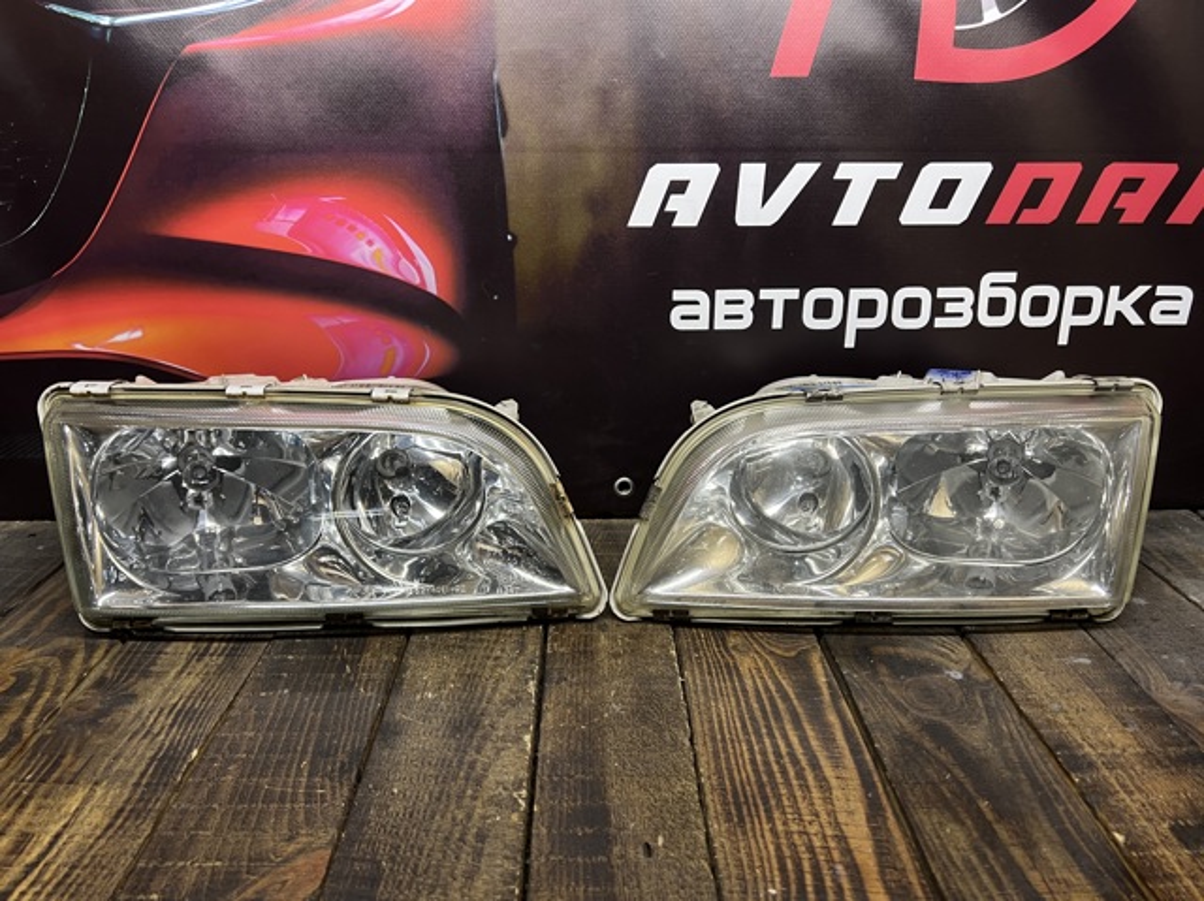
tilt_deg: -19.1
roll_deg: +0.3
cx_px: 602
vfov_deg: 53.0
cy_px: 450
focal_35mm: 26
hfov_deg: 67.3
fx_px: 904
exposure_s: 1/50
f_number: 1.5
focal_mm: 5.7
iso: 80
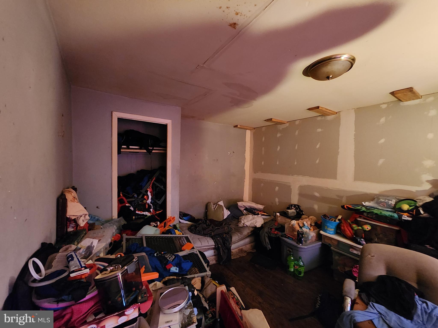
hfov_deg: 106.2
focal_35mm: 13
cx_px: 219
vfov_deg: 89.9
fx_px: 164
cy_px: 164
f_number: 2.2
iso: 1250
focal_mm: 2.2
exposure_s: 1/24
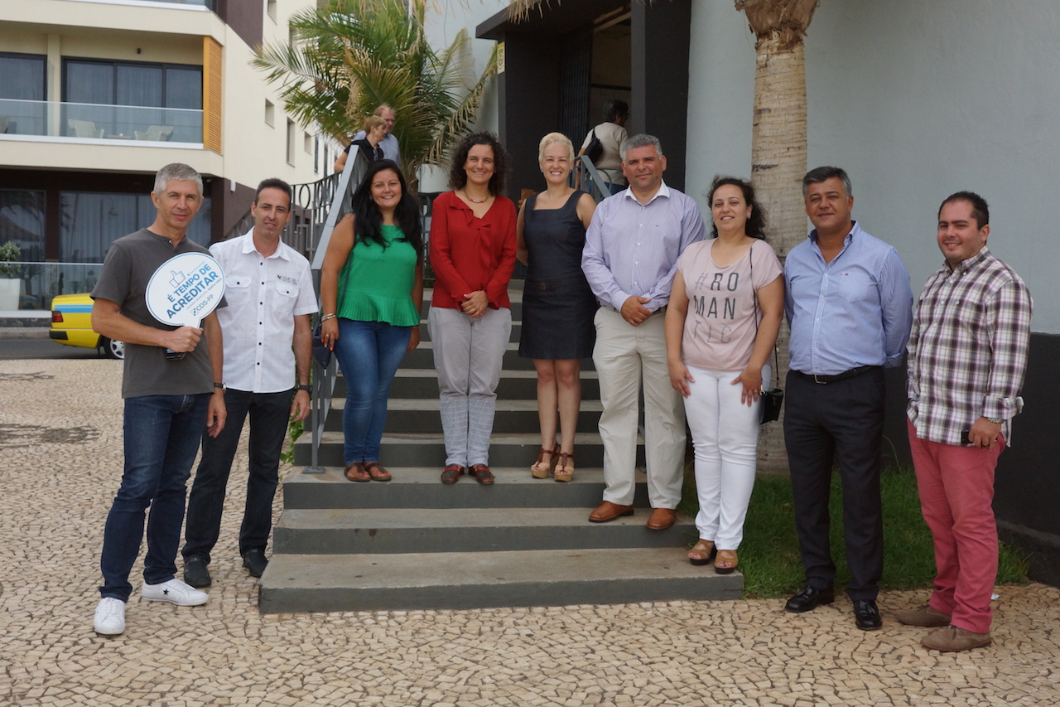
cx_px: 530
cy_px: 354
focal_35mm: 36
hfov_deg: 53.1
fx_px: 1060
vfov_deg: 36.9
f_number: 8
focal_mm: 24
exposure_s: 1/1250
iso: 800
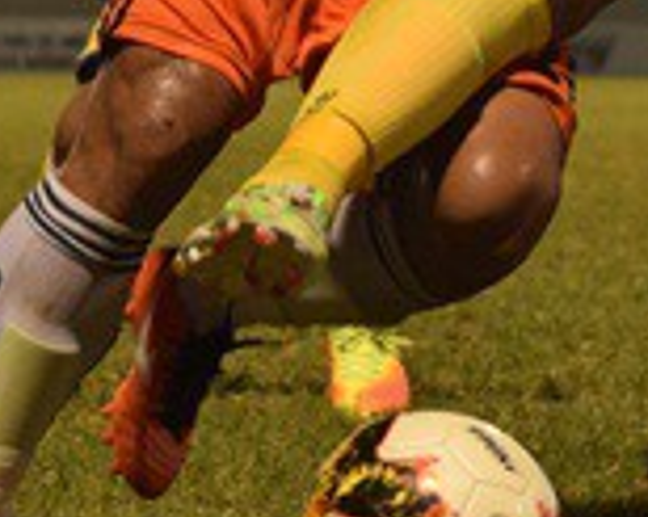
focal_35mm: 380
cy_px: -296
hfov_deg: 5.1
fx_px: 7282
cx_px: 408
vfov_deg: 4.0
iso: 1600
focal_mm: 65
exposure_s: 1/640
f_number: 4.5
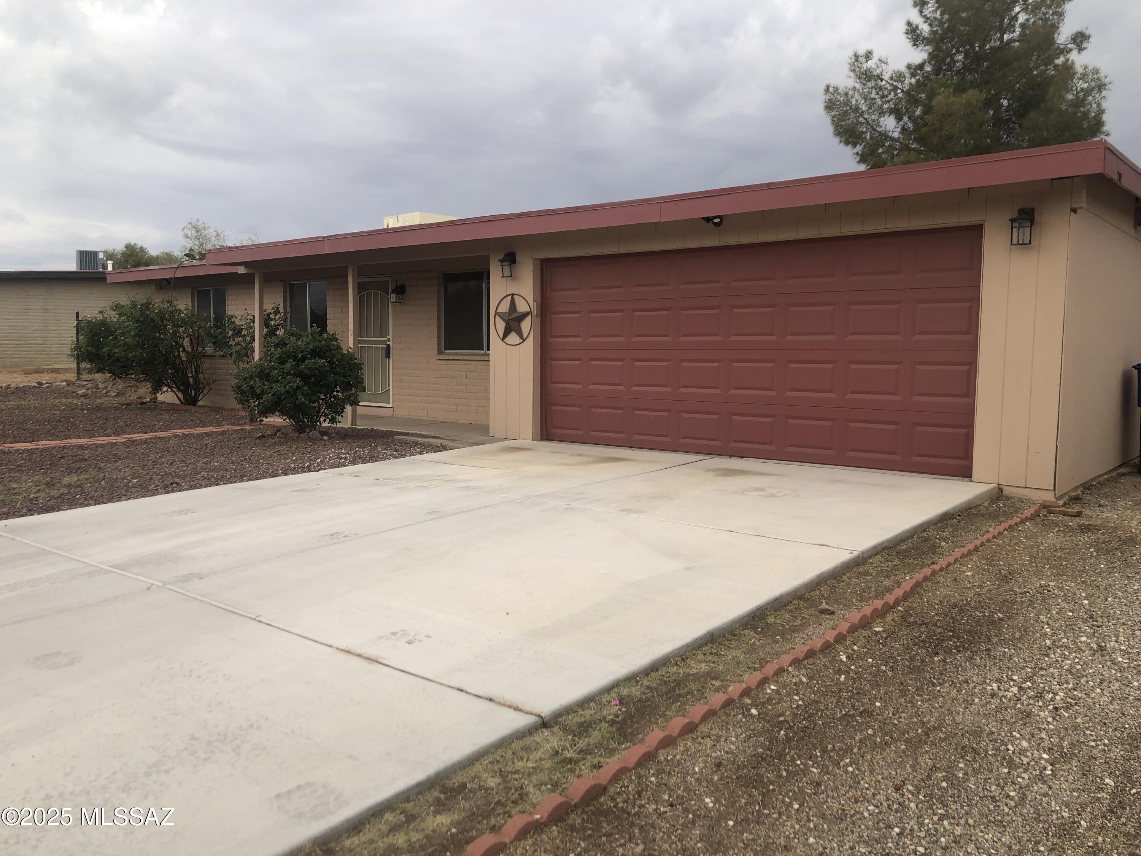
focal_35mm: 28
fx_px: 923
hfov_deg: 63.4
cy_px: 428
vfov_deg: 49.7
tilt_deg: -4.8
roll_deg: +0.0
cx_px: 570
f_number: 1.8
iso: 20
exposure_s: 1/232
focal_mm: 3.99
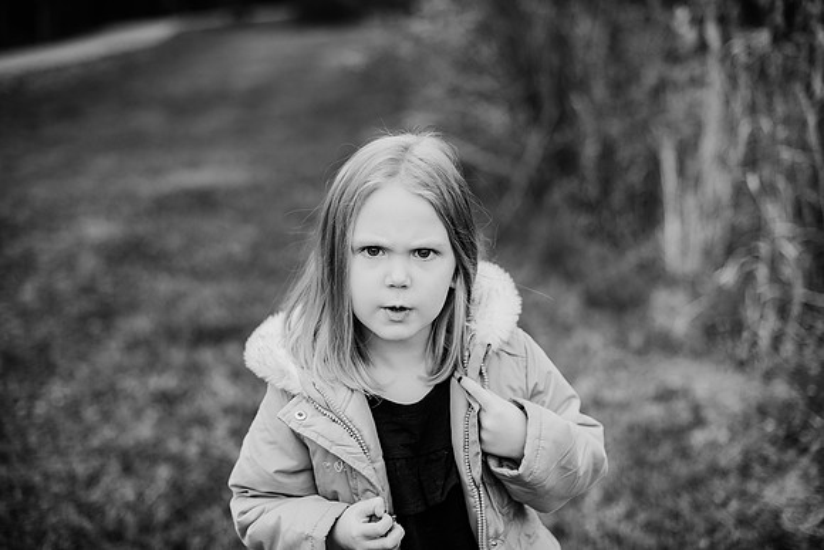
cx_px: 412
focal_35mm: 50
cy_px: 275
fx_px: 1145
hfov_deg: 39.6
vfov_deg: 27.0
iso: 320
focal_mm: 50
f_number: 2.2
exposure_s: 1/800
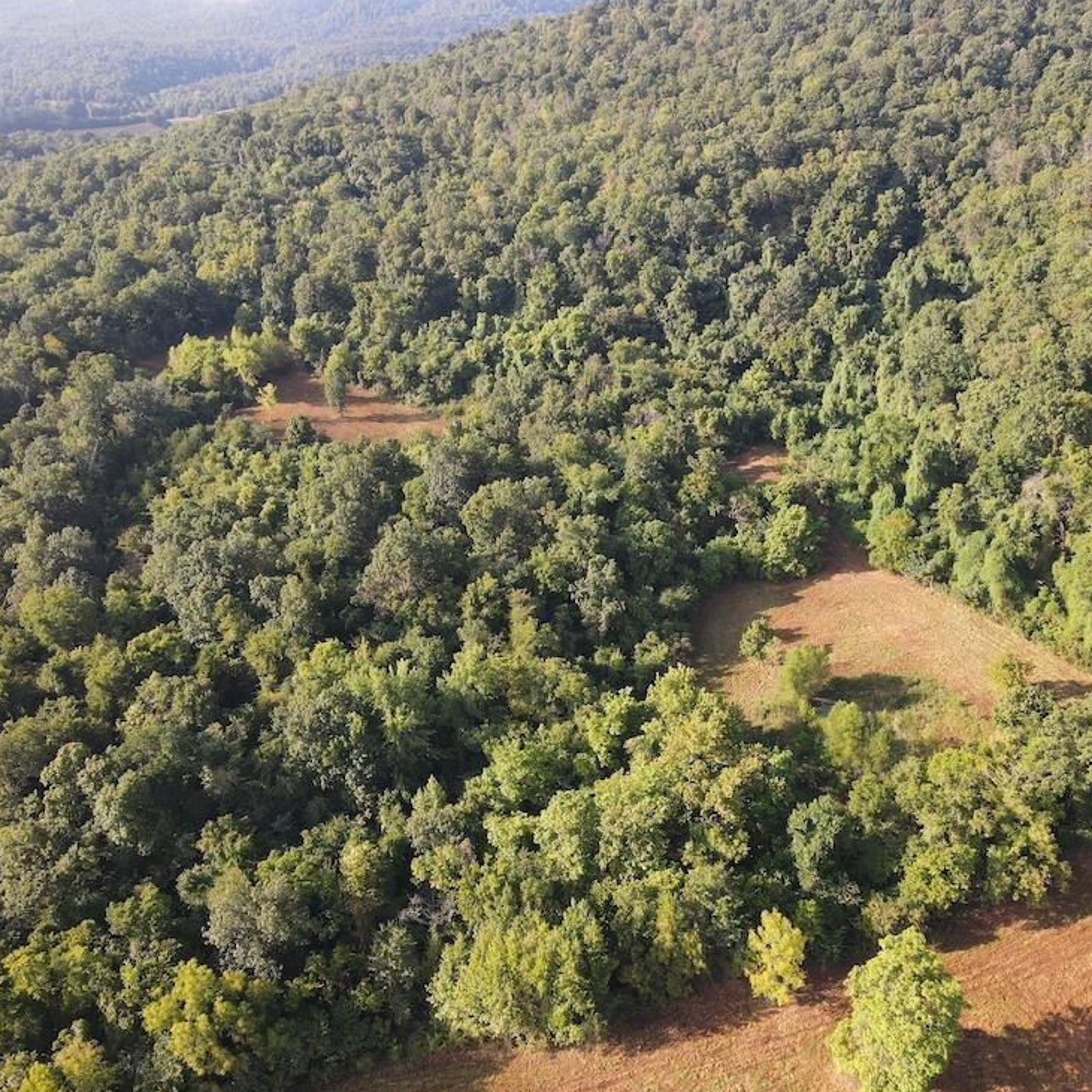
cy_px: 545
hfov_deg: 55.5
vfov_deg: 55.6
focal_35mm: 29
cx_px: 614
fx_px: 1035
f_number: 2.8
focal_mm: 4.5
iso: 160
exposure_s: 1/15
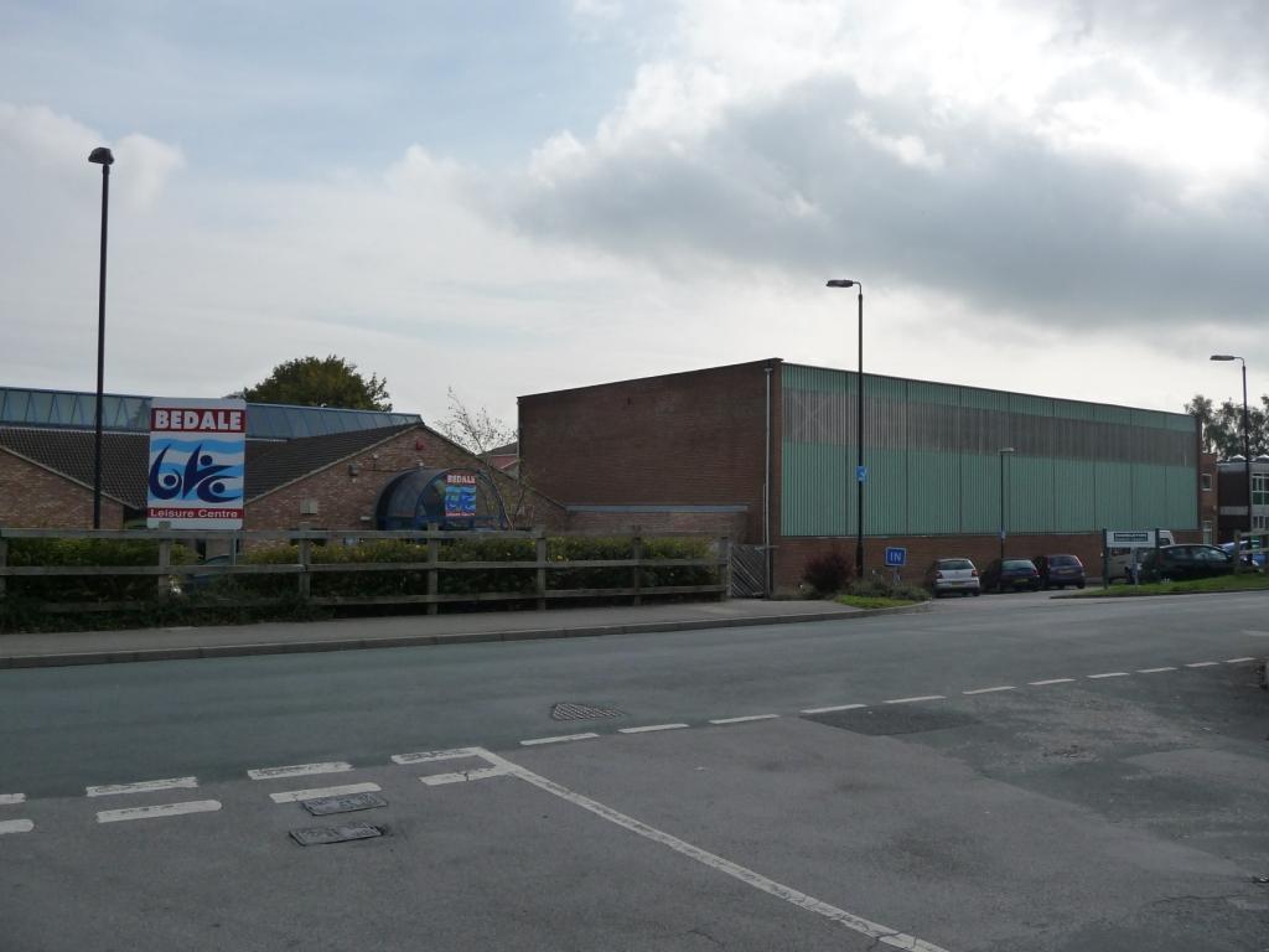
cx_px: 634
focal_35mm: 30
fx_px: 1100
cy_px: 476
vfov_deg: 46.8
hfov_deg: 60.0
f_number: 8
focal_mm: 5
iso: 160
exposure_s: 1/320
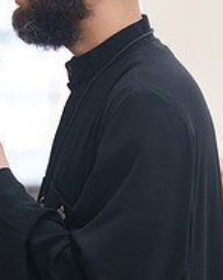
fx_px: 2097
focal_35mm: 254
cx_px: -15
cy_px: 110
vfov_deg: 7.6
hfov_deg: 6.1
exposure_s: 1/160
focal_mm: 86
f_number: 2.8
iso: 1600
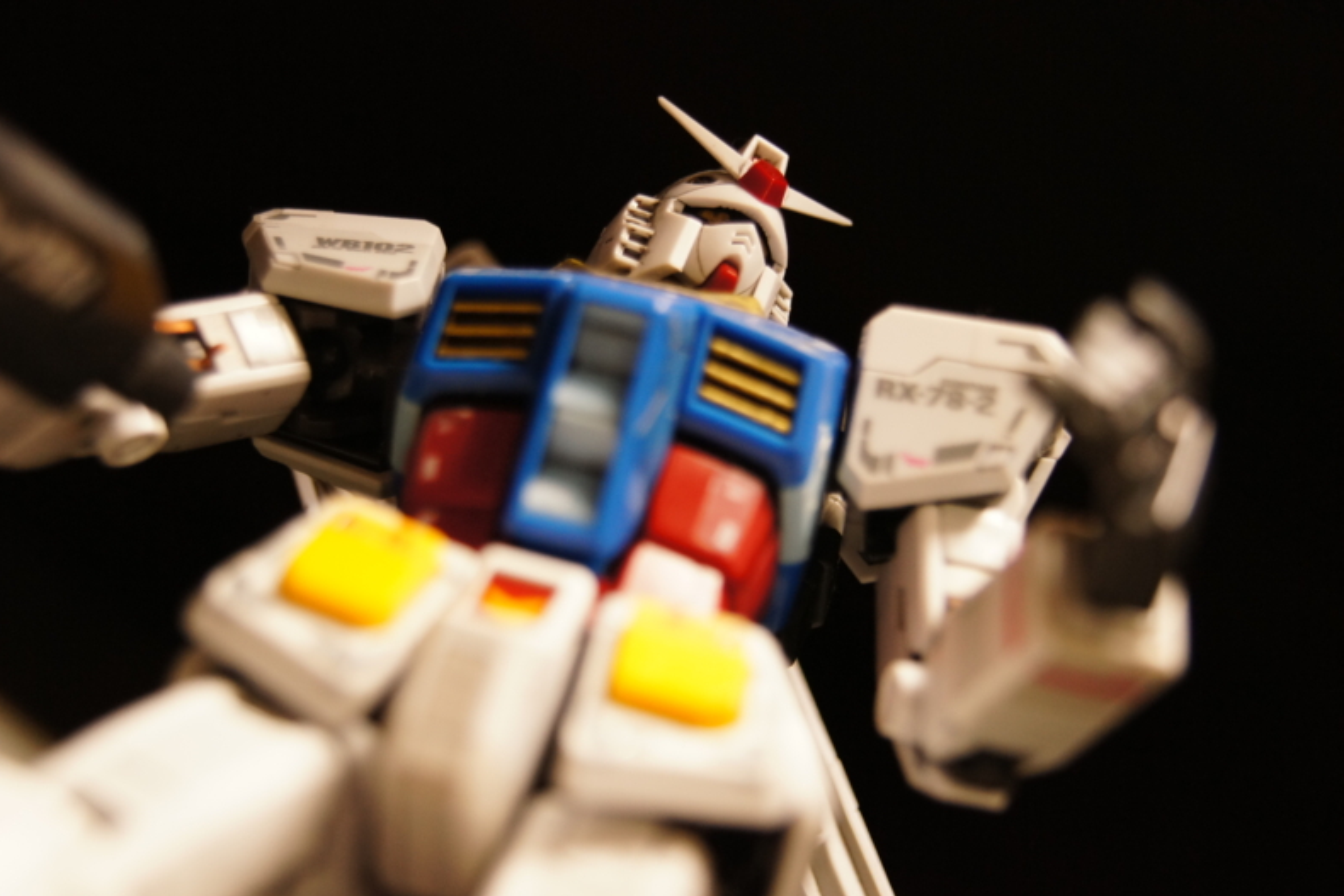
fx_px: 3118
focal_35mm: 84
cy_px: 451
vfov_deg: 16.4
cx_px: 669
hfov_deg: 24.3
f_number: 5.6
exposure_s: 1/60
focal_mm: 55
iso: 3200
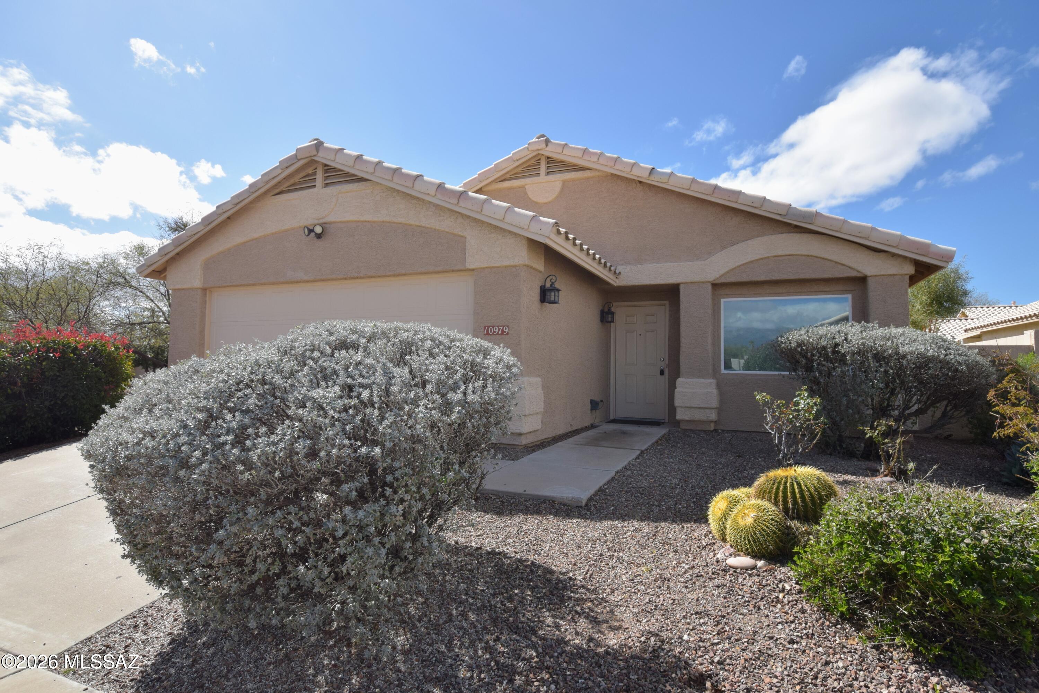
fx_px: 519
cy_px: 346
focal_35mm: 18
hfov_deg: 90.0
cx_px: 520
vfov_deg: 67.4
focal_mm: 12
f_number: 9
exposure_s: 1/800
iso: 400
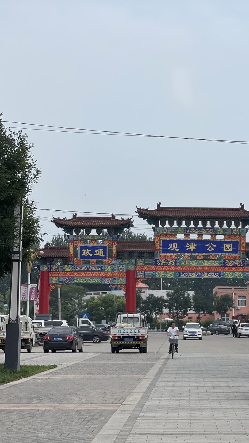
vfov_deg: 27.9
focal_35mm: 76
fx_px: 892
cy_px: 222
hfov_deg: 15.8
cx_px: 197
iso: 25
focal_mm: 6
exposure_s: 1/1497
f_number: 2
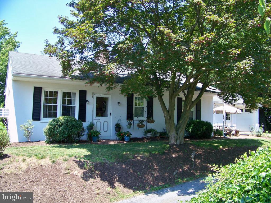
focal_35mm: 33
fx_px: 258
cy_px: 102
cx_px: 136
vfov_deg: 42.9
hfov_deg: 55.4
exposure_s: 1/250
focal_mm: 5.85
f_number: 2.8
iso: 100
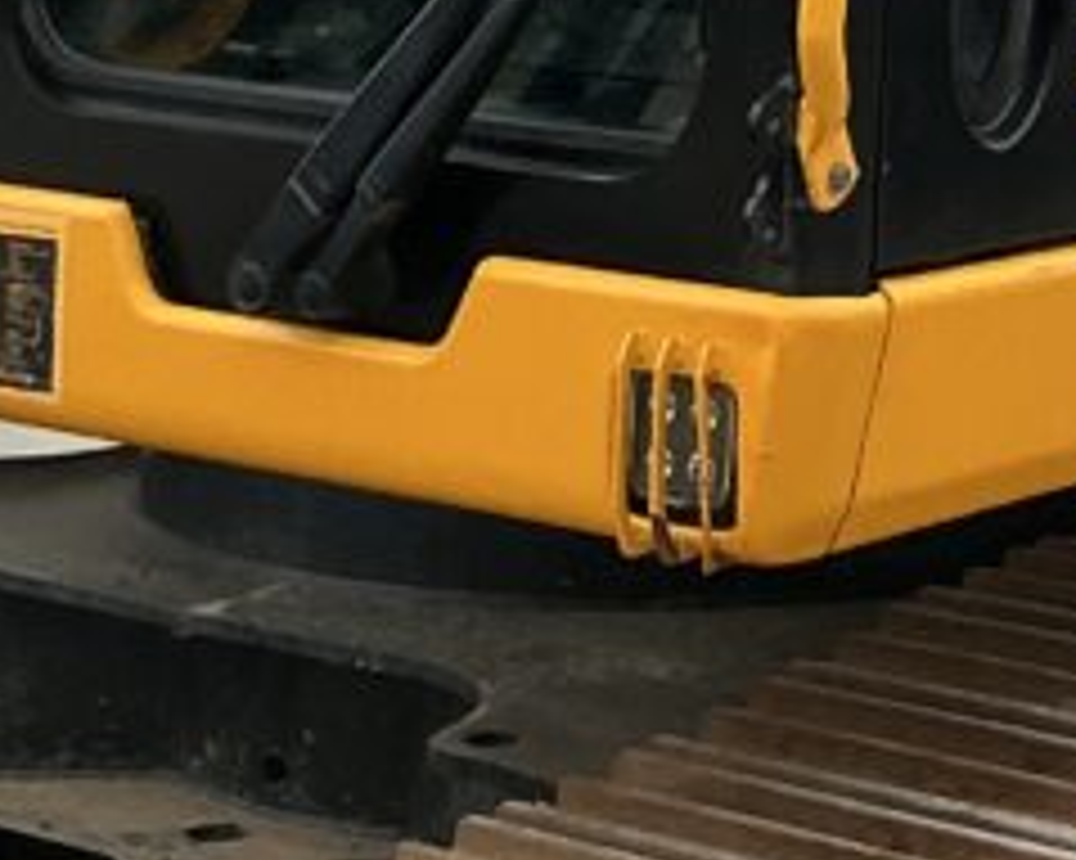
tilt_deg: +11.9
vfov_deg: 12.2
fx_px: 3724
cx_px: 1216
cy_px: -639
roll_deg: -0.8
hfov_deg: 15.9
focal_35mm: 117
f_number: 1.8
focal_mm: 3
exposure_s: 1/1221
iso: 25
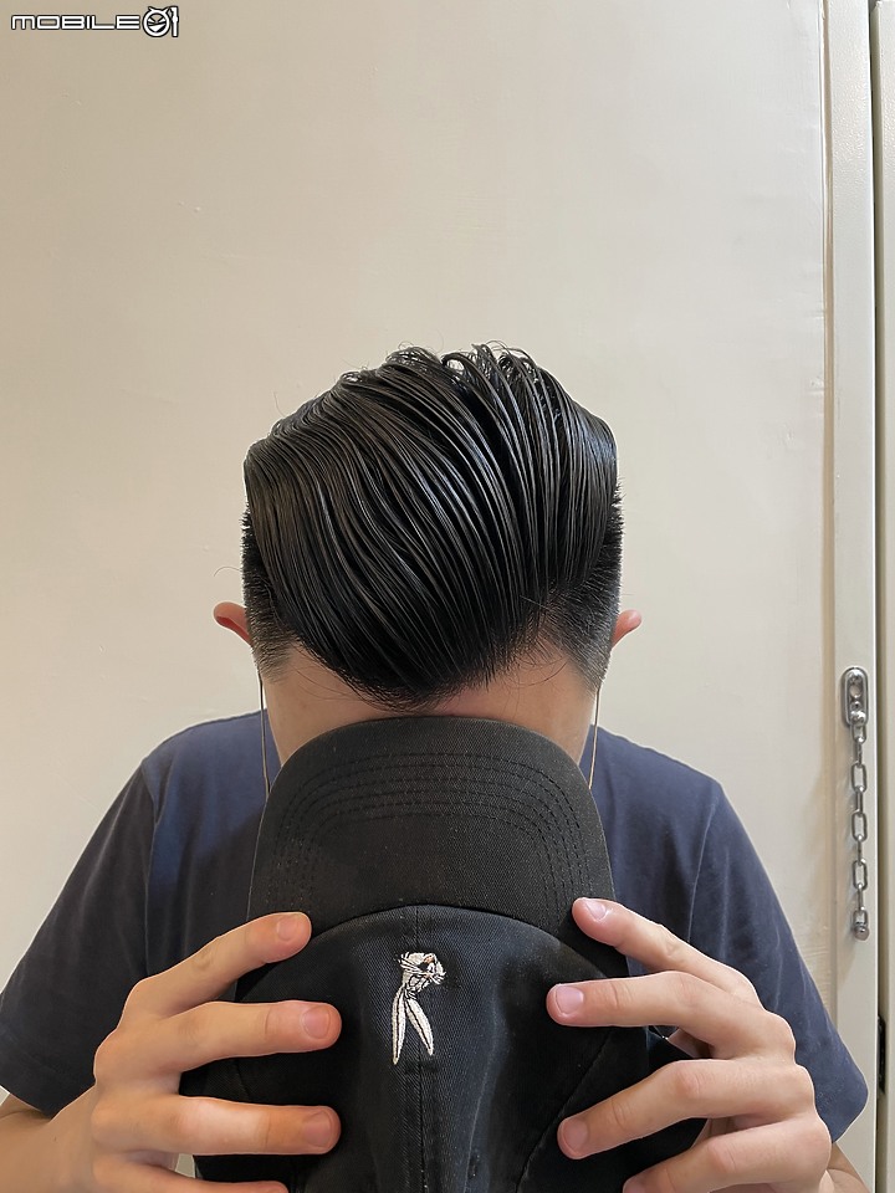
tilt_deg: -1.5
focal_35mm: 26
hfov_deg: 53.1
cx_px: 448
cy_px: 596
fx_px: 896
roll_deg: +1.7
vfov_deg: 67.3
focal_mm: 4.2
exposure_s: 1/60
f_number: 1.6
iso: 80
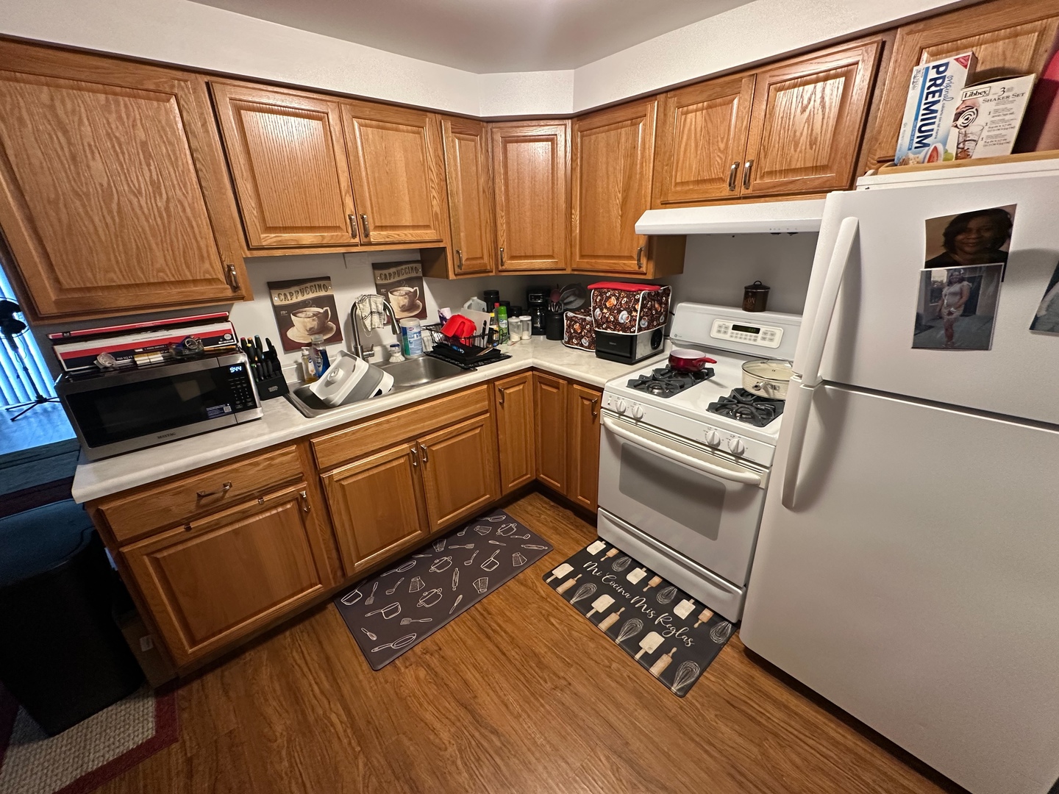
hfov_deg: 102.1
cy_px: 397
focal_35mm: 14
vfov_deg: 85.7
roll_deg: +1.9
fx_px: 428
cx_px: 530
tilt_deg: -21.5
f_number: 2.2
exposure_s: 1/60
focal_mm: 2.22
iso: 250
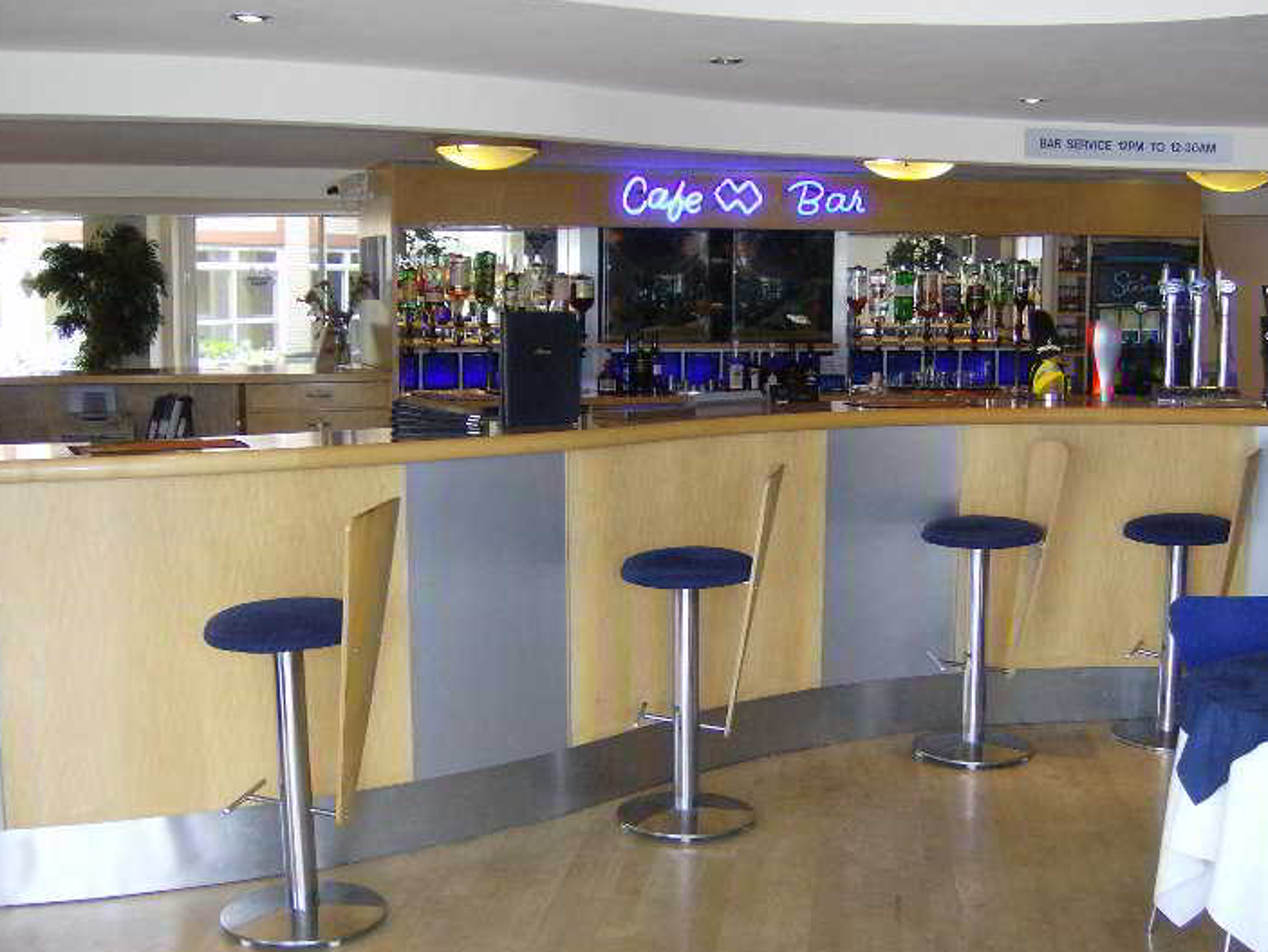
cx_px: 710
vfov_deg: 35.2
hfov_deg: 45.7
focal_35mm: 41
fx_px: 1502
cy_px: 481
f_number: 2.8
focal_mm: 6
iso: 200
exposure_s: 1/60
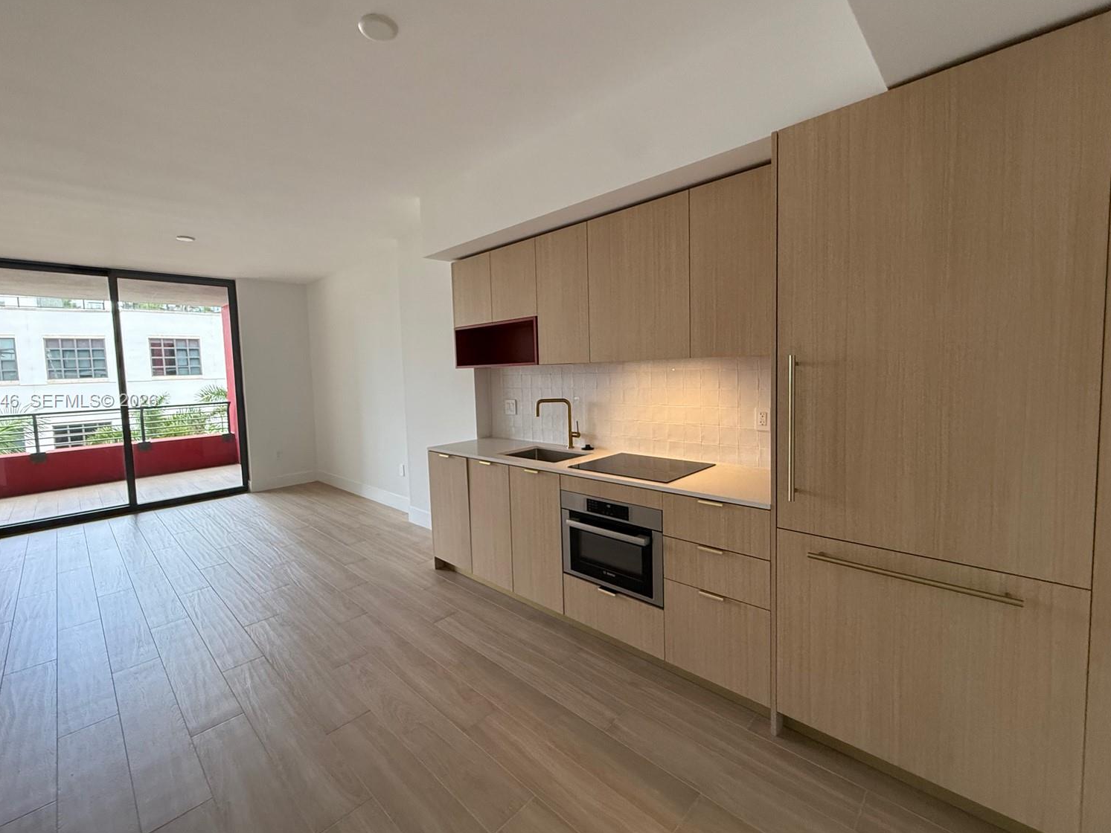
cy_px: 402
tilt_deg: -3.2
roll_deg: +1.0
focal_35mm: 15
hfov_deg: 98.0
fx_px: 481
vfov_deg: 81.7
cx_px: 521
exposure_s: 1/120
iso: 320
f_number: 2.2
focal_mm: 2.22
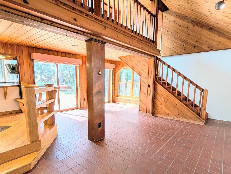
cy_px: 100
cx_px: 107
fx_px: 120
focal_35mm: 18
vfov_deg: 71.3
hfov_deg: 87.5
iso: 48
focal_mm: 2.02
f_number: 1.7
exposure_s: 1/190
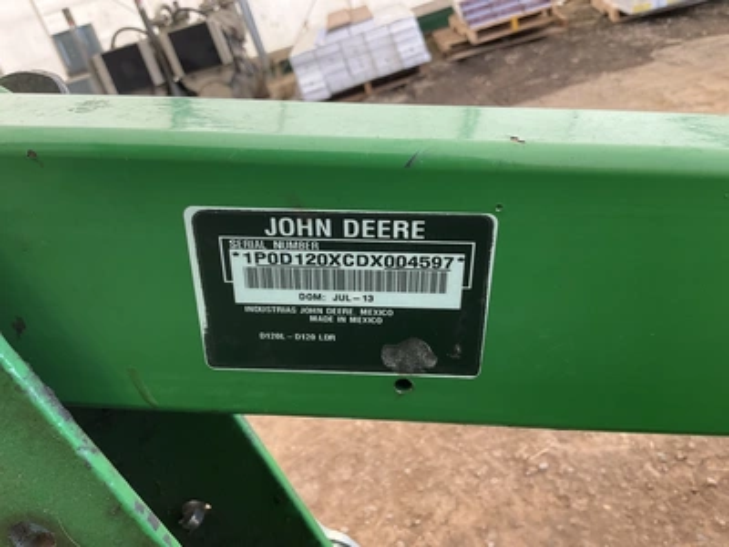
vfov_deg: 48.2
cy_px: 274
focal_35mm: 29
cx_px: 364
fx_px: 611
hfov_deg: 61.7
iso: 64
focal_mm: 3
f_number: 1.8
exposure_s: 1/122
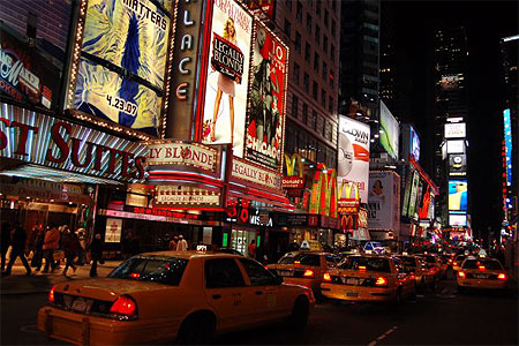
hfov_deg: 64.6
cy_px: 173
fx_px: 411
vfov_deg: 45.7
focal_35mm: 28
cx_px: 260
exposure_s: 1/125
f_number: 3.5
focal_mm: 19
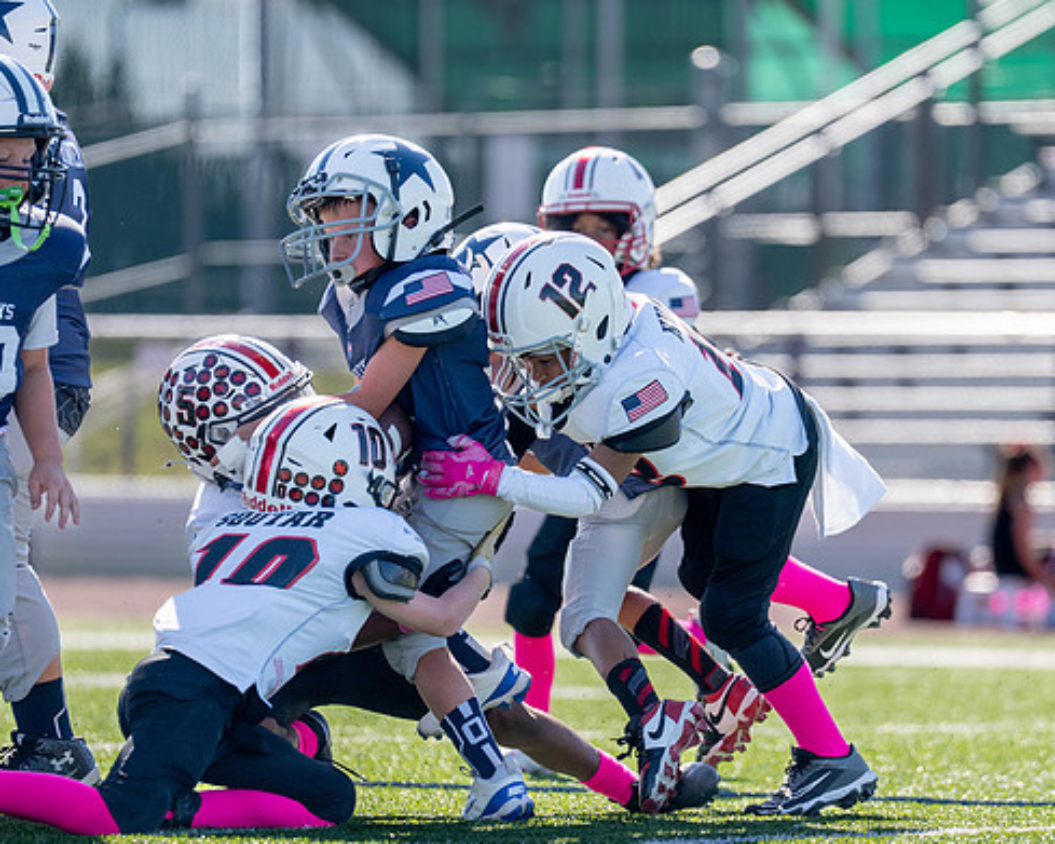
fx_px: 10021
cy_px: 433
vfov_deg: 4.8
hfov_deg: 6.0
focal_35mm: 321
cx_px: 637
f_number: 2.8
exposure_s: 1/4000
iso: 320
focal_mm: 200
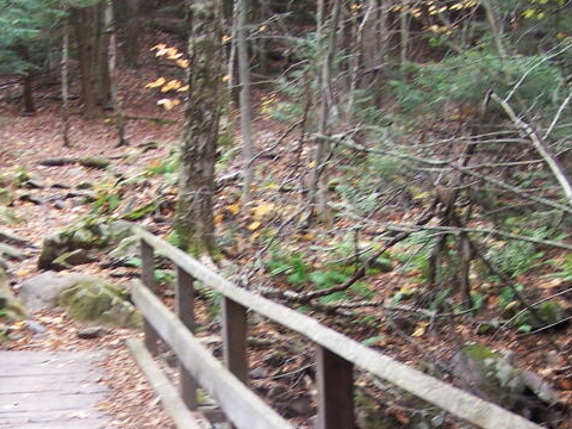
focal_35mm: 81
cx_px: 194
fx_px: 1338
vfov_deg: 17.9
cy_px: 390
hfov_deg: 24.0
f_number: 2.8
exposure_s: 1/50
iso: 80
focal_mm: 6.3
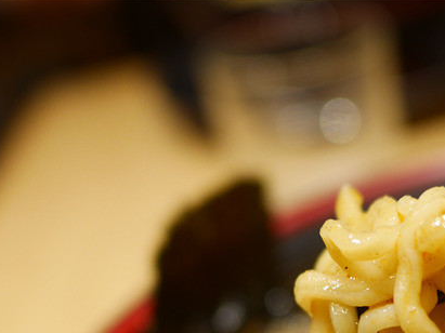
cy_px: 401
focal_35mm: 73
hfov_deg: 26.2
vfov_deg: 19.0
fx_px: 938
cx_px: 362
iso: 200
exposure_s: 1/160
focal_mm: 15
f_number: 2
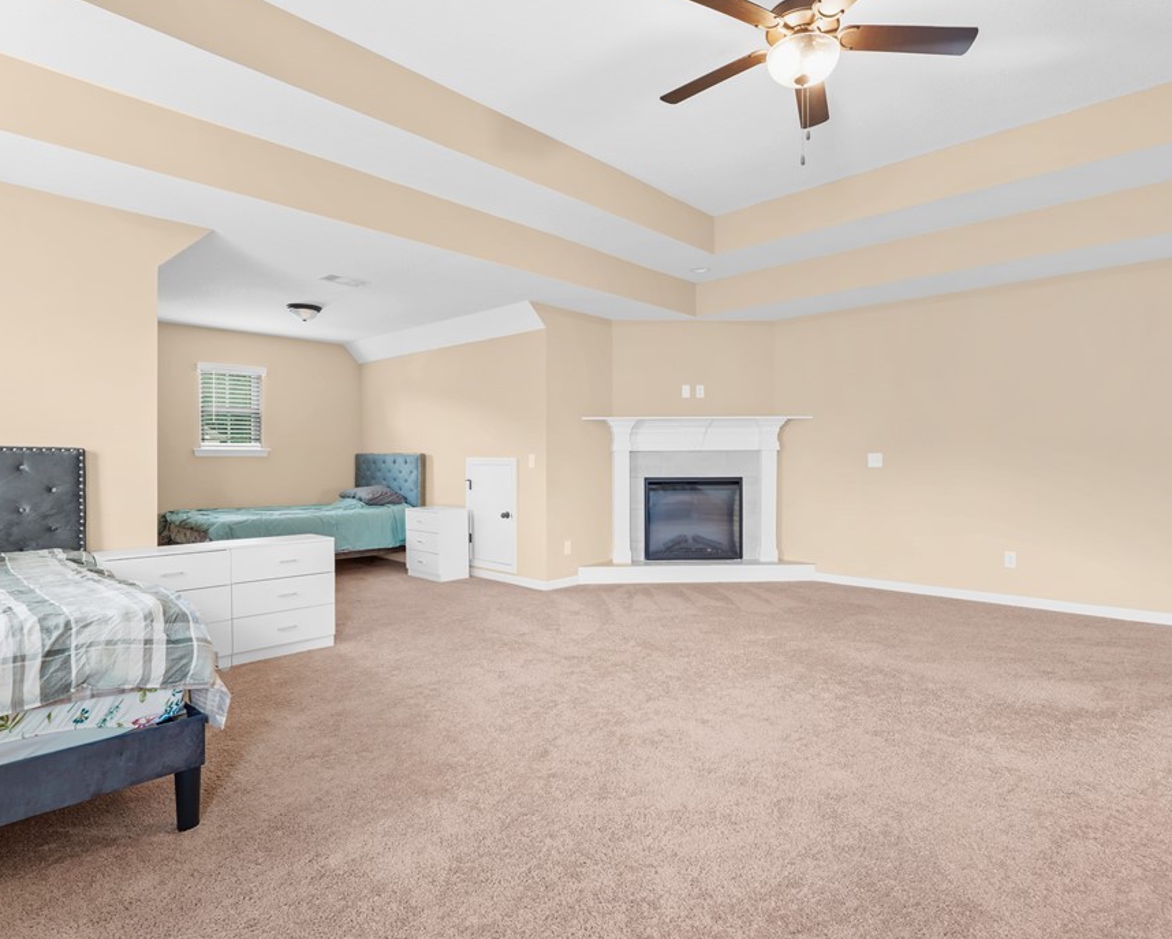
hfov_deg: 83.2
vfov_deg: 70.9
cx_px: 615
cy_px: 459
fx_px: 659
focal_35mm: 19
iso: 100
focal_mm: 16
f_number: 11
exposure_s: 10
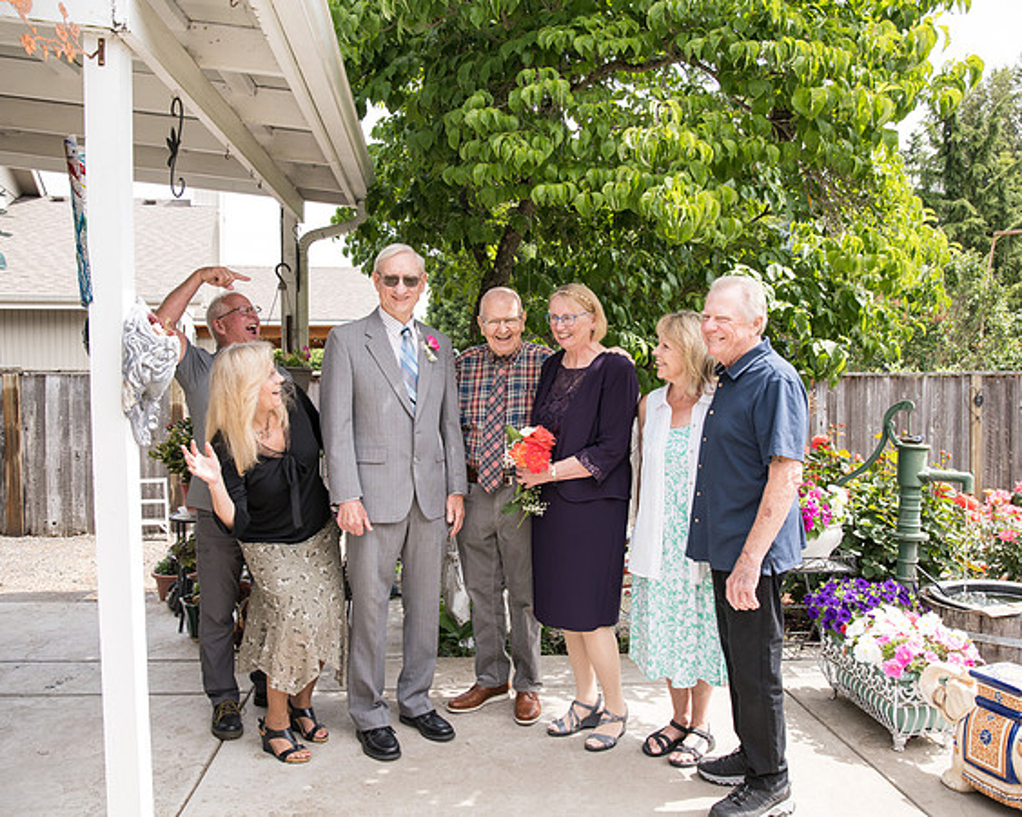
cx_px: 511
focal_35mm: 27
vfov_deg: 53.1
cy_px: 408
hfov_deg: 64.0
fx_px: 817
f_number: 5
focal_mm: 24
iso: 400
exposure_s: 1/500
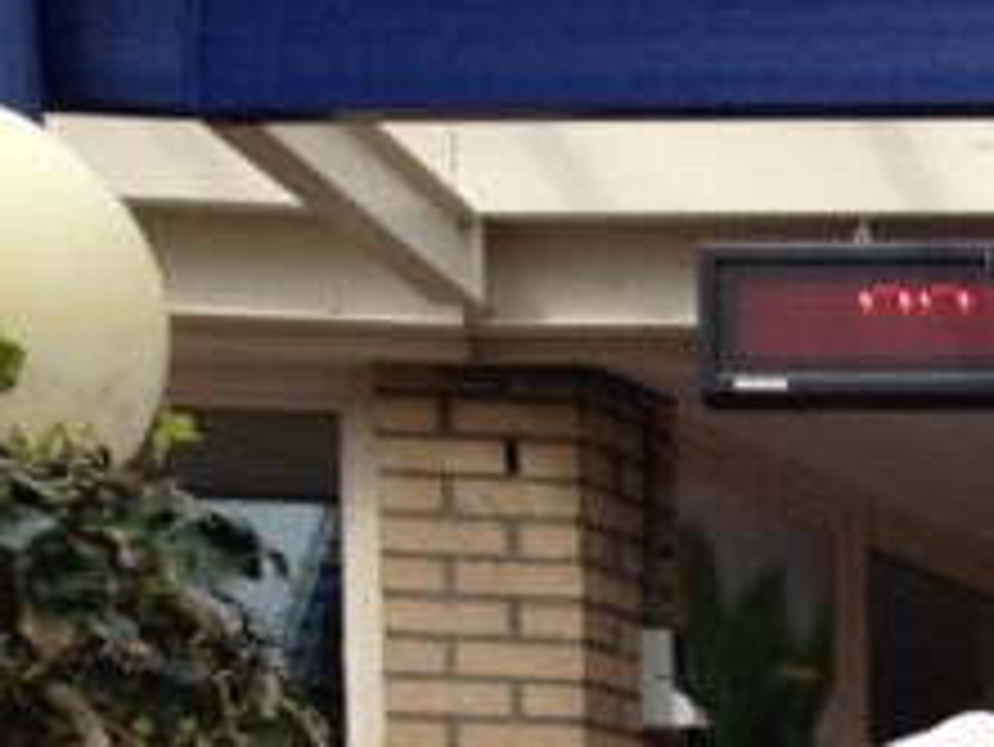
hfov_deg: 11.2
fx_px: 4654
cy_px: 1503
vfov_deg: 8.7
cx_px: 1867
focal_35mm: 162
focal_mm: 4.28
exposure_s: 1/525
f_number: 2.4
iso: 50
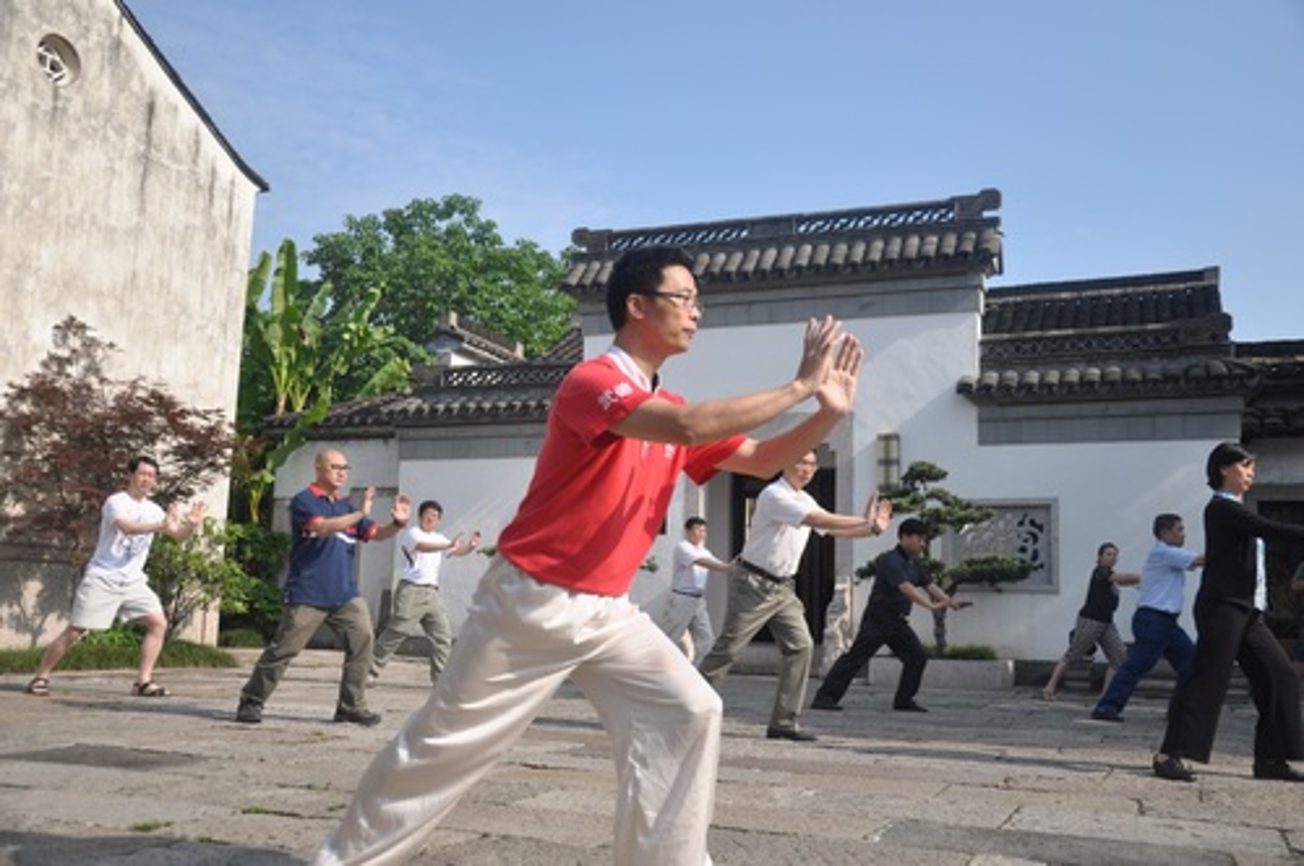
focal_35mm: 33
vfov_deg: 39.9
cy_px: 433
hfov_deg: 57.3
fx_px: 1194
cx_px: 652
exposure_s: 1/1250
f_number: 3.8
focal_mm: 22
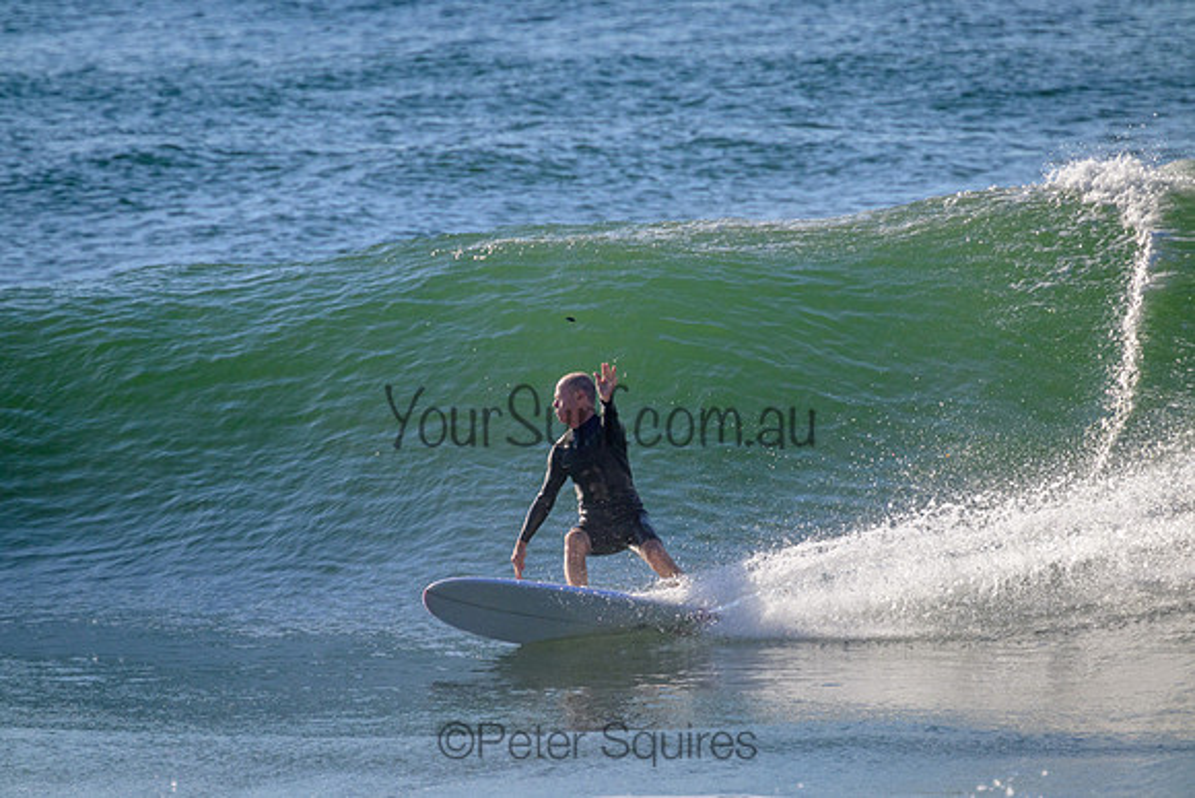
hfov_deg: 2.6
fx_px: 26561
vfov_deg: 1.7
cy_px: 399
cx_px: 598
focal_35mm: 800
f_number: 11
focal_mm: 800
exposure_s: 1/2000
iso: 900
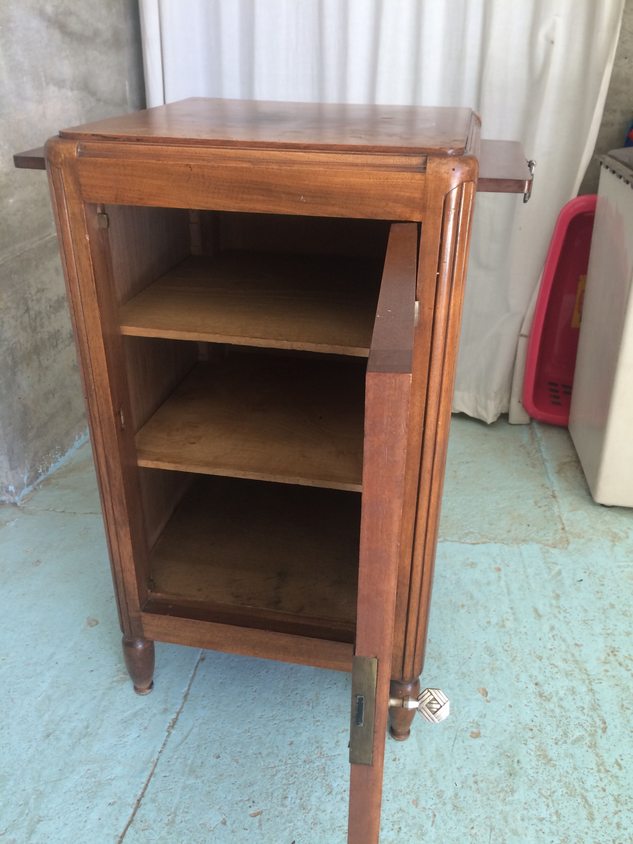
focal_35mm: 29
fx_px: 707
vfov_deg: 61.7
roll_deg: +0.5
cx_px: 316
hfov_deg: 48.2
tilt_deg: -29.0
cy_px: 422
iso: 32
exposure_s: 1/33
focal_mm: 4.15
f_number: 2.2
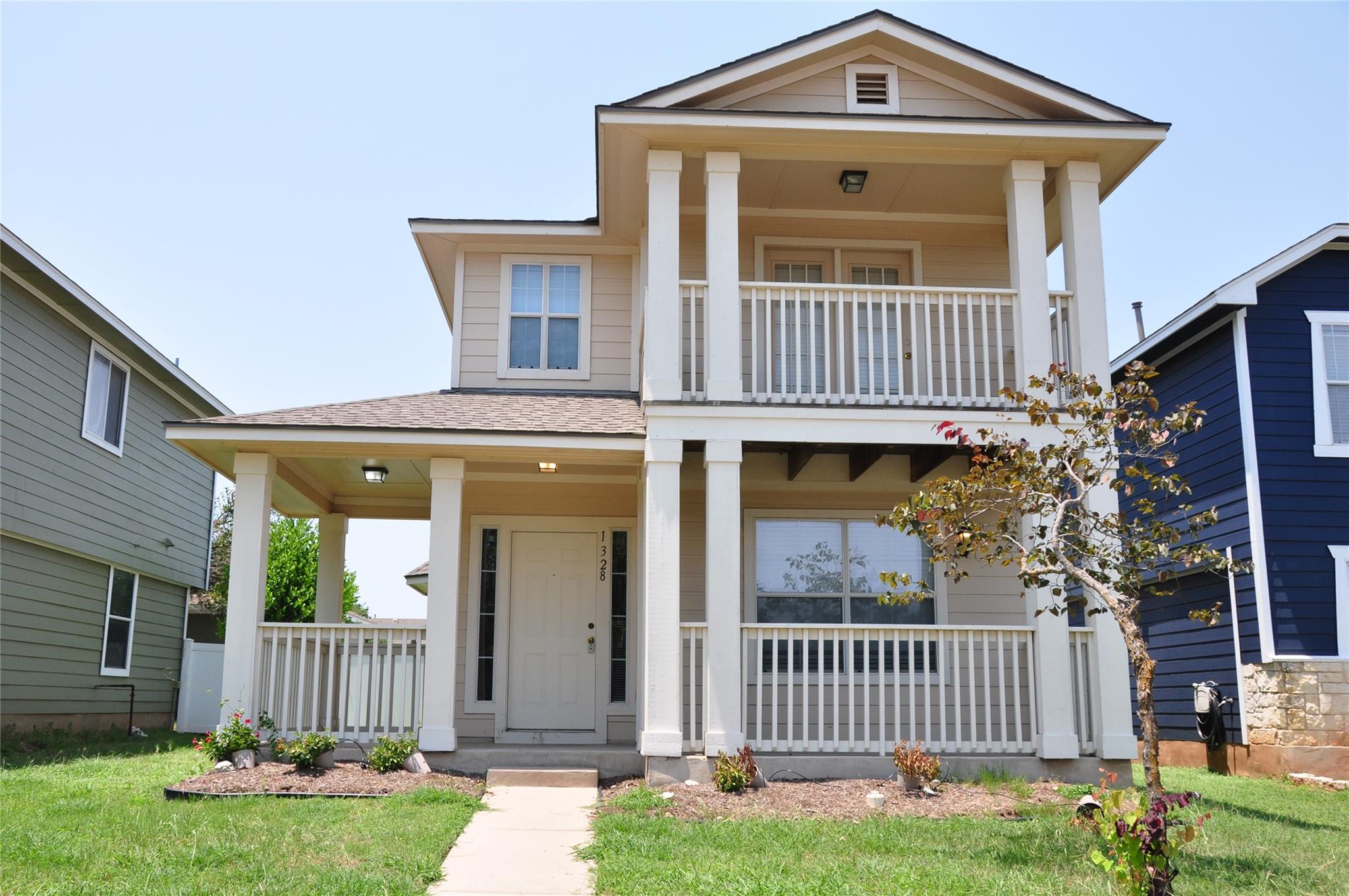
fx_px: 1235
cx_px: 674
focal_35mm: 33
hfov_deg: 57.3
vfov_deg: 39.9
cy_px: 448
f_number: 10
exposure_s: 1/400
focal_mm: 22
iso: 400
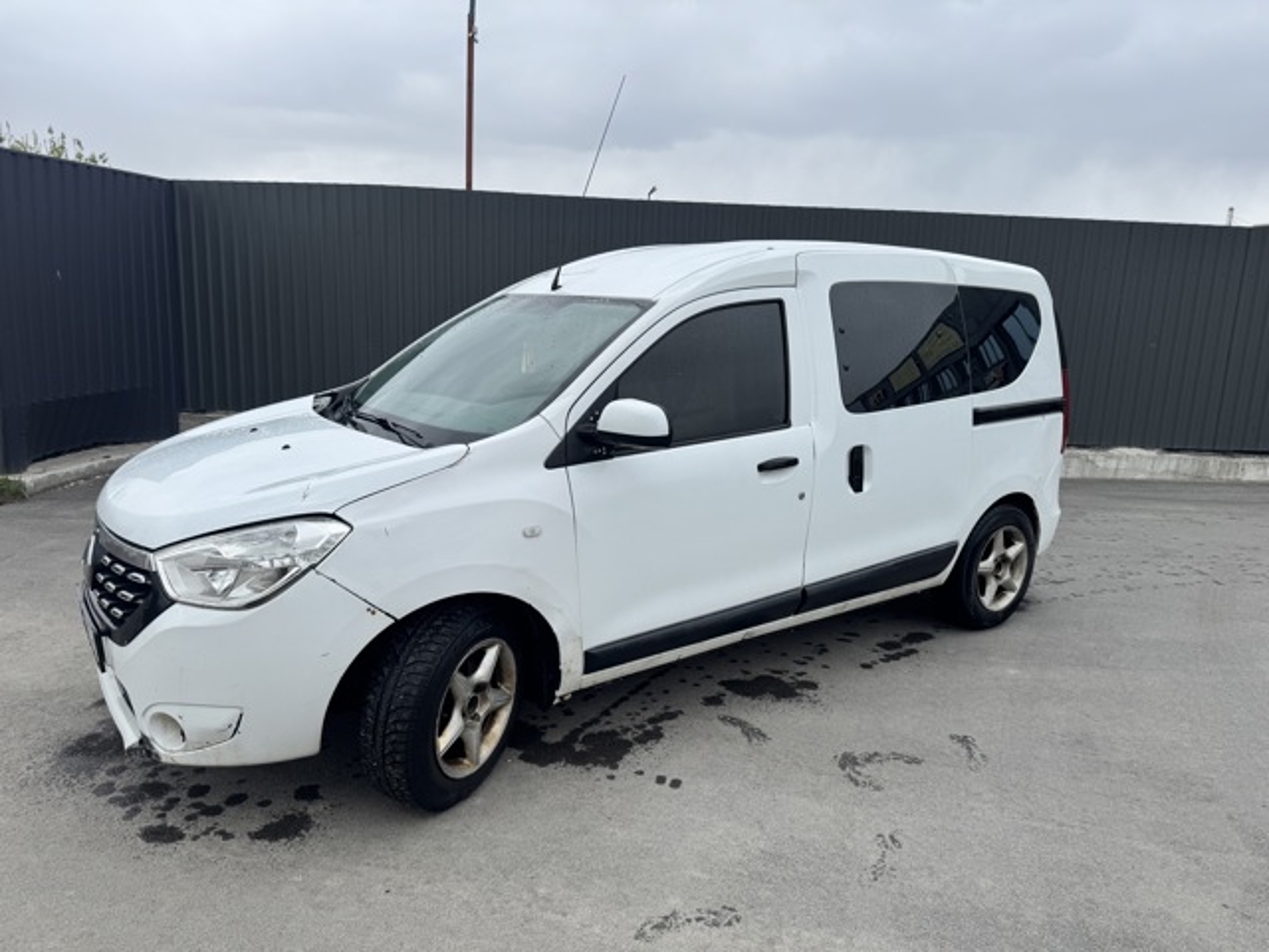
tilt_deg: -11.6
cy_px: 476
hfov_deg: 71.6
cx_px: 634
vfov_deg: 56.8
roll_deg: -2.4
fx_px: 880
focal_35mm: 24
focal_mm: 6.76
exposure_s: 1/2415
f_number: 1.78
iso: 80
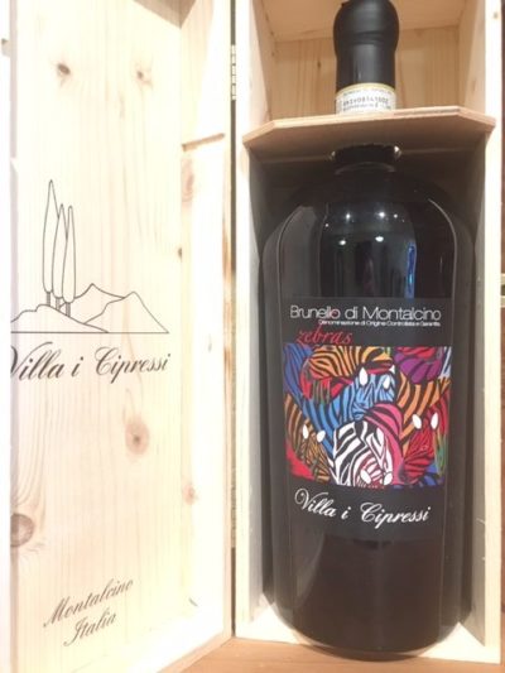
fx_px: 564
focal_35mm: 29
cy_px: 336
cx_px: 252
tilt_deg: +1.2
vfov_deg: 61.6
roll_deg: -0.2
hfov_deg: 48.2
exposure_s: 1/8
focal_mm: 4.15
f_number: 2.2
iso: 80
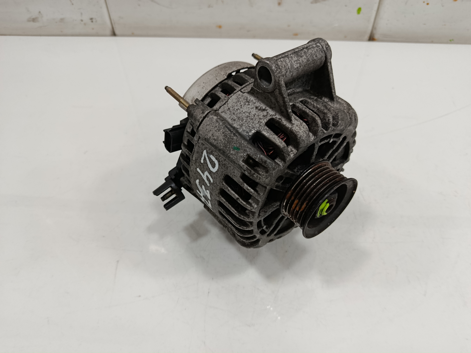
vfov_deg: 56.8
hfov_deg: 71.6
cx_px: 236
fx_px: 327
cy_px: 176
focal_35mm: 24
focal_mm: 5.24
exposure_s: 1/100
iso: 943
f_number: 1.7
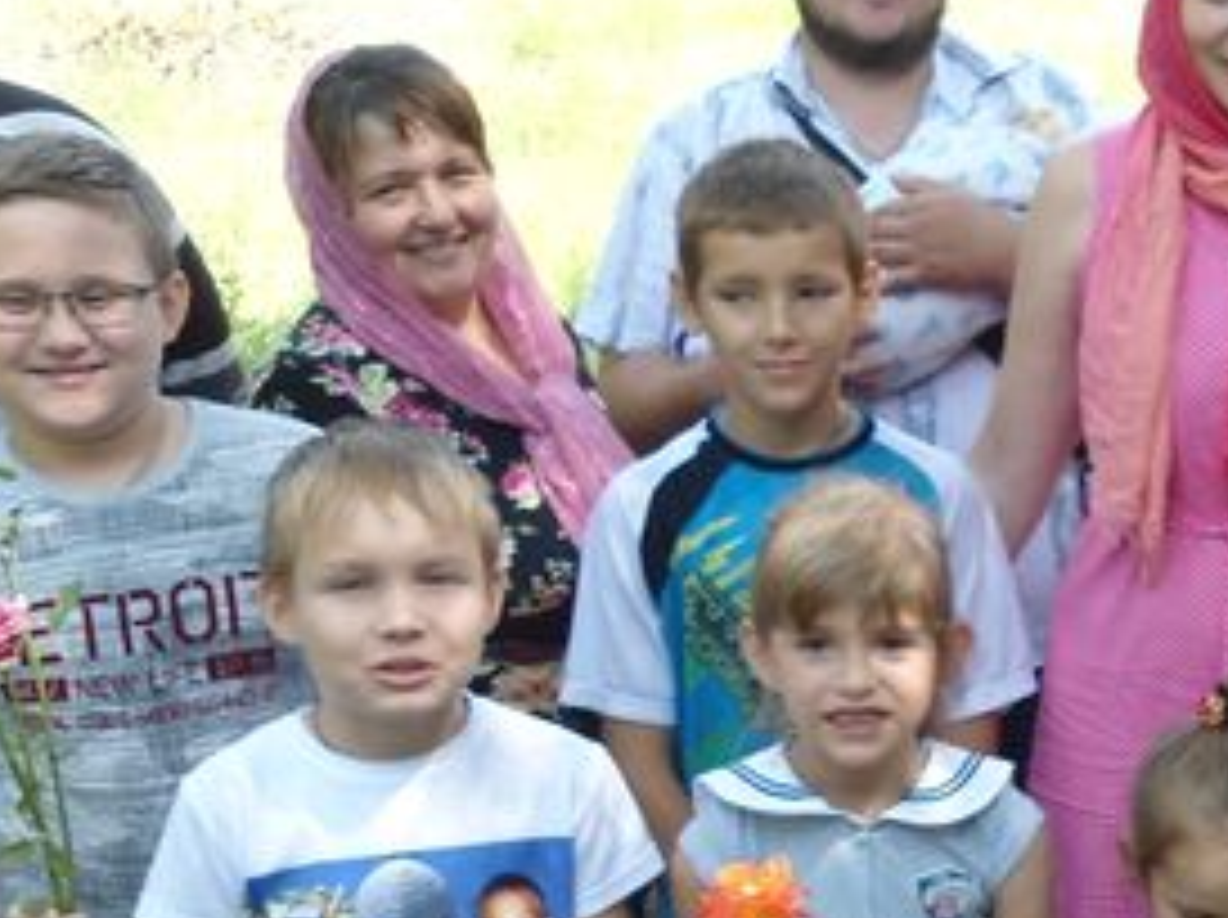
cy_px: 860
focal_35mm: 91
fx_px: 3224
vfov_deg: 16.0
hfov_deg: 20.2
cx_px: 1475
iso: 80
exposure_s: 1/125
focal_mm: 5.6
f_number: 3
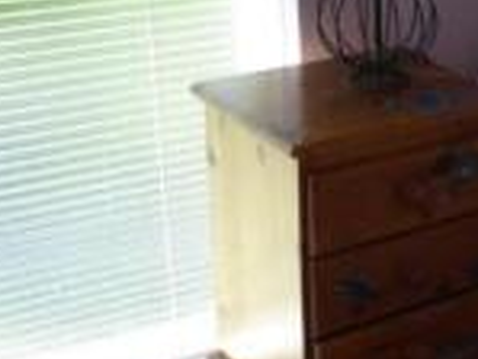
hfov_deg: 17.1
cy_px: 123
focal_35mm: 98
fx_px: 1354
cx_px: 807
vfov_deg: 15.1
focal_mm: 4.3
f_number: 3.3
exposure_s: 1/80
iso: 100
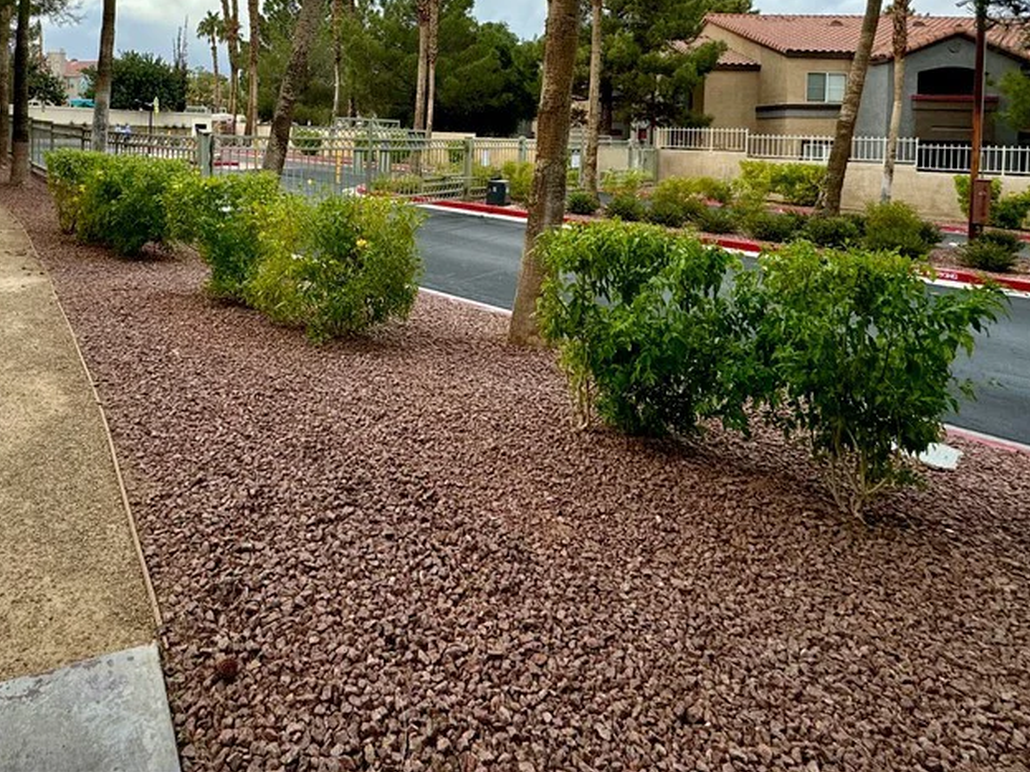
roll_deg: -1.8
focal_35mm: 23
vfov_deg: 54.3
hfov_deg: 72.5
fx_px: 684
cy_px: 139
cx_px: 379
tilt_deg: -2.1
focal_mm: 2.22
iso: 40
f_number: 2.2
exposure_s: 1/734
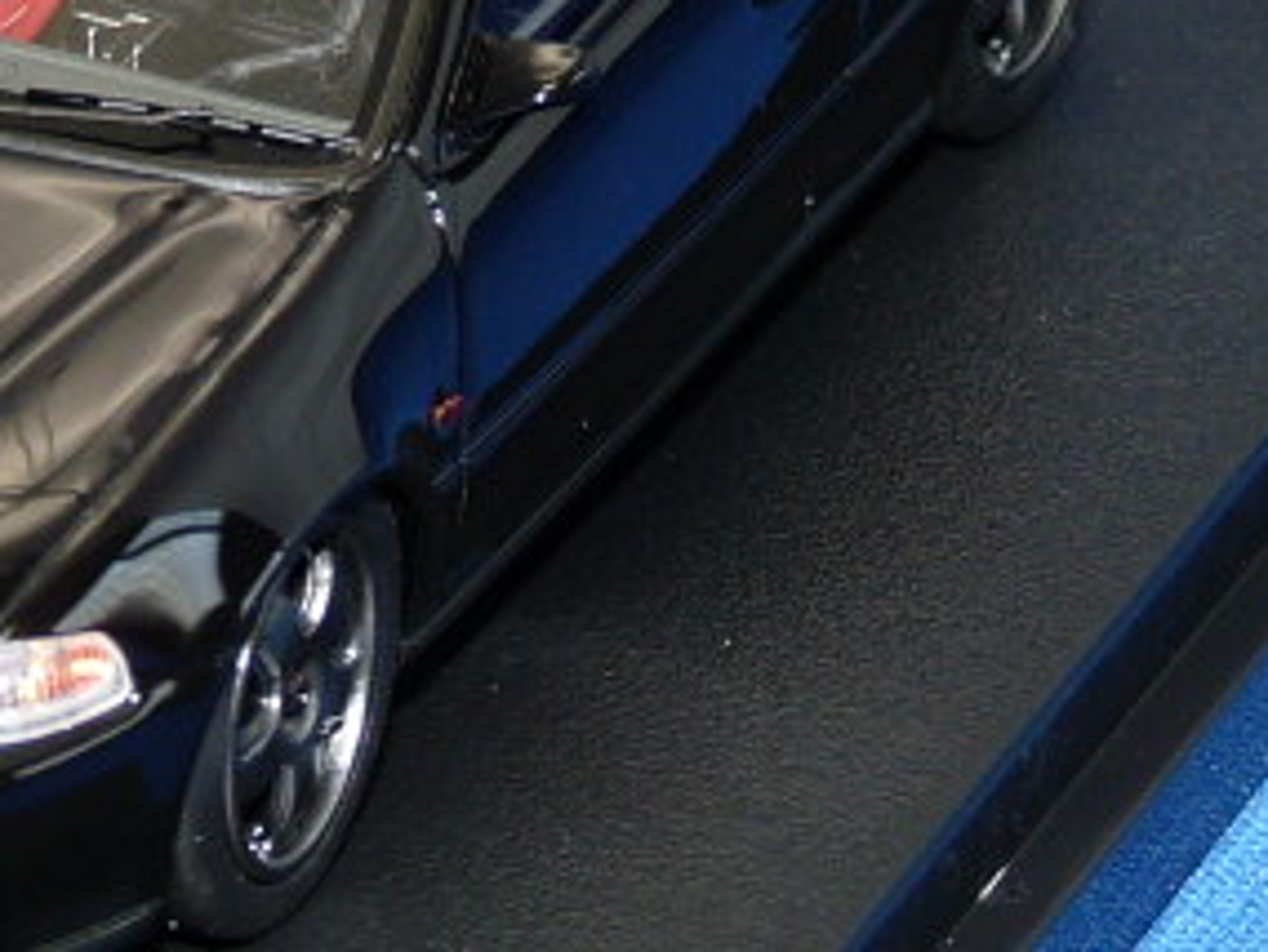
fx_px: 10188
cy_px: 98
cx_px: -36
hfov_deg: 7.1
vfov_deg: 5.3
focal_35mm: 278
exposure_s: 1/40
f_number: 4
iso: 100
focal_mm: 12.8
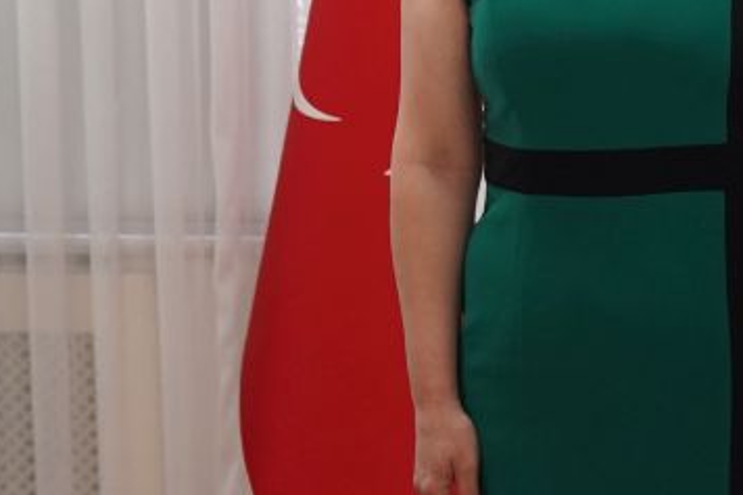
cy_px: 2
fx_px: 2785
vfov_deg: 10.1
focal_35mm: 135
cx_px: 1219
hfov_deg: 13.9
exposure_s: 1/125
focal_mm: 32
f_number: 3.5
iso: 2000
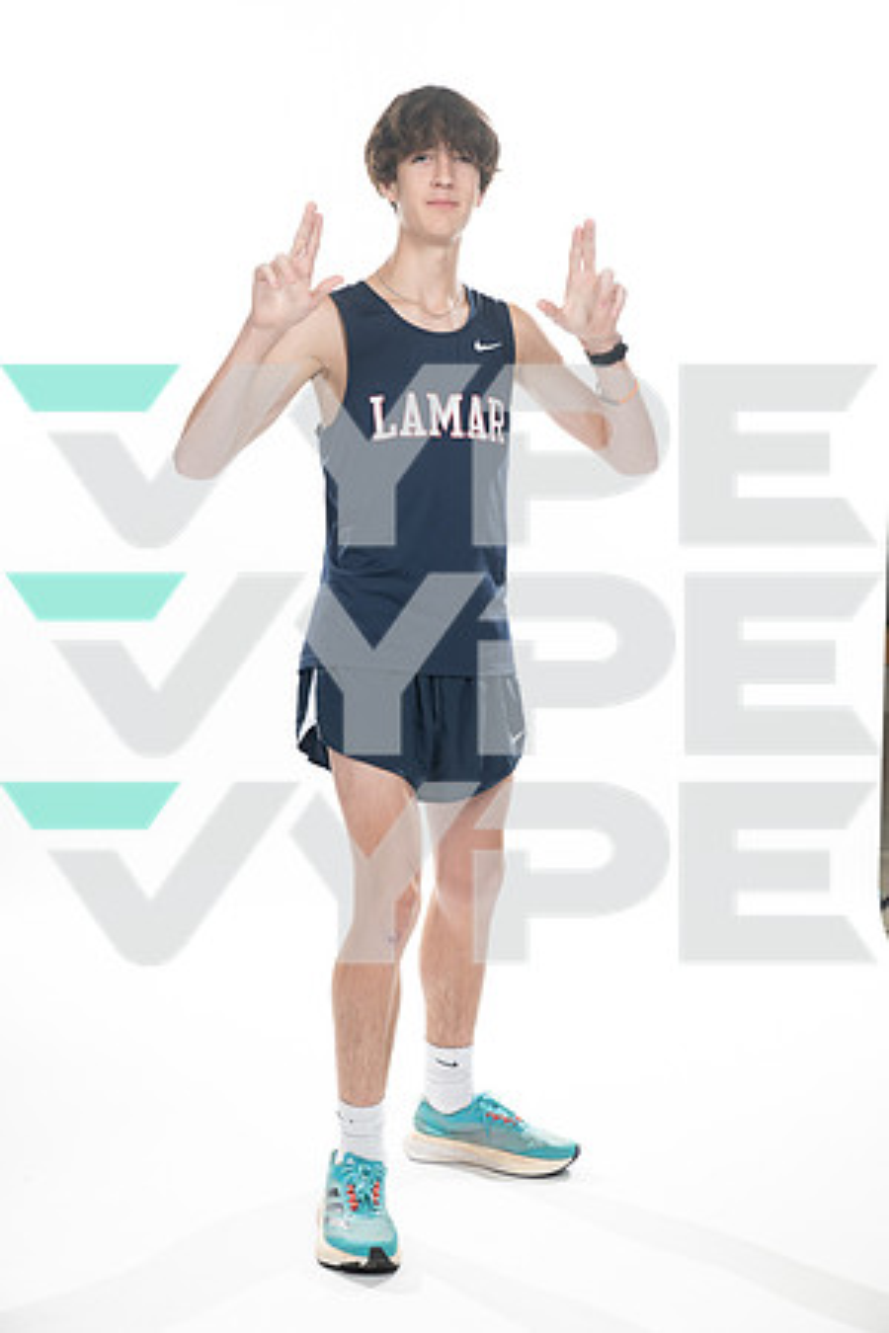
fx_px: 2074
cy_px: 666
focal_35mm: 56
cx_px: 444
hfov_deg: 24.2
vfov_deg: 35.6
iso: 320
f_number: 7.1
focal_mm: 56
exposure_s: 1/160
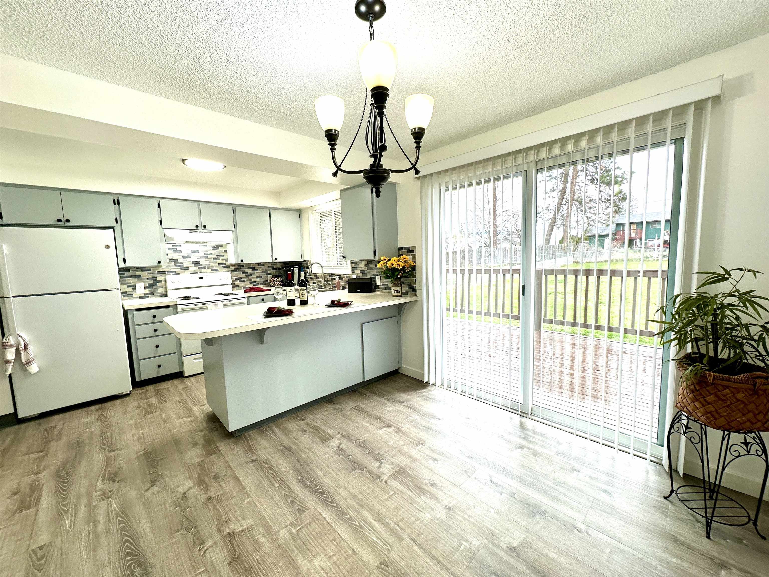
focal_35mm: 14
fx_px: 311
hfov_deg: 102.1
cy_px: 288
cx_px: 384
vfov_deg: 85.7
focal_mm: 2.22
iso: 80
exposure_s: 1/120
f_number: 2.2
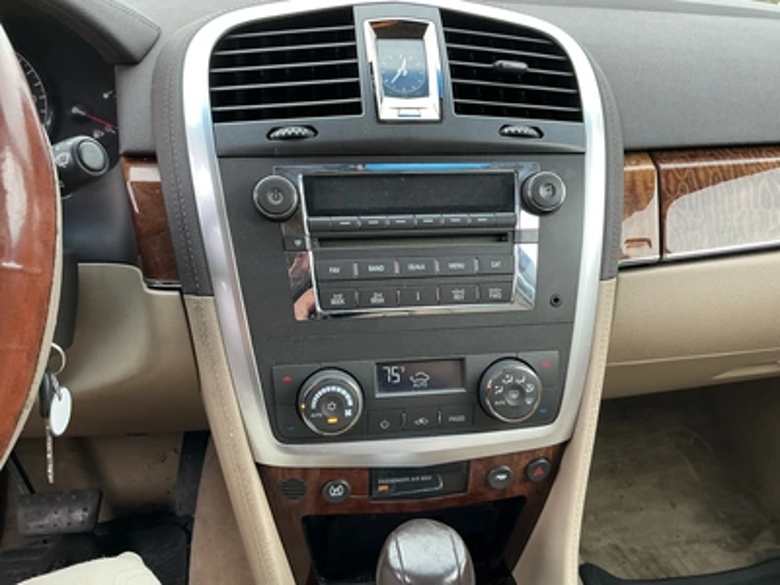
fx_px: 631
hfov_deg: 63.4
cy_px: 292
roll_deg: -0.1
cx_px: 390
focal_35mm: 28
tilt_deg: -24.3
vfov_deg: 49.7
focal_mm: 3
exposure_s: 1/122
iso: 64
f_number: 1.8
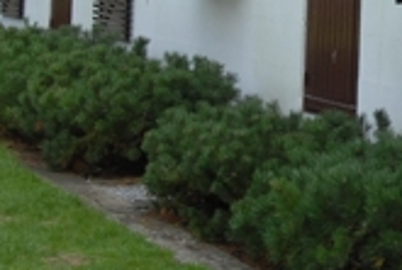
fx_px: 1890
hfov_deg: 12.0
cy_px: -77
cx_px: 436
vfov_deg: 8.1
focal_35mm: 169
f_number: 8
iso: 400
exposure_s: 1/250
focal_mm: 31
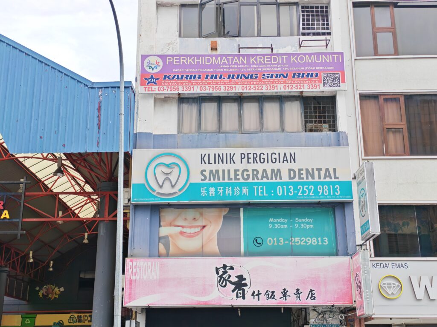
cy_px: 164
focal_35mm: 48
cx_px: 218
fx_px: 606
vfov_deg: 30.3
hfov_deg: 39.7
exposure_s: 1/480
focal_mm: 6.12
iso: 50
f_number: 1.9
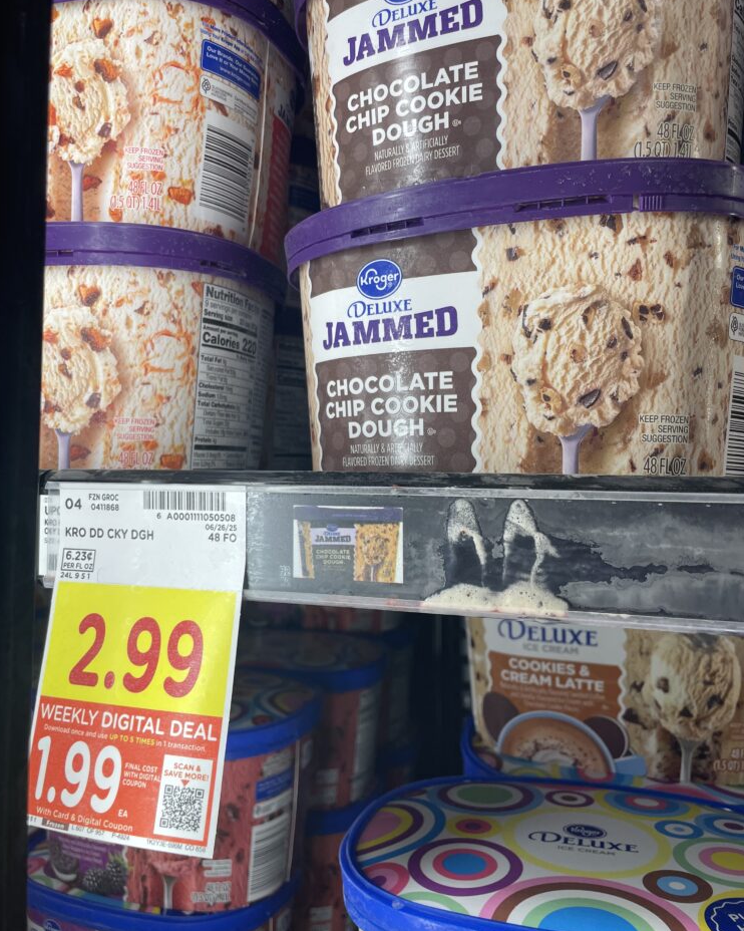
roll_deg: -0.6
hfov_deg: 51.5
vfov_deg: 62.2
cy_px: 436
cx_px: 360
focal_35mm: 28
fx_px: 771
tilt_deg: +3.5
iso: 40
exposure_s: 1/120
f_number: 1.6
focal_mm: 4.2
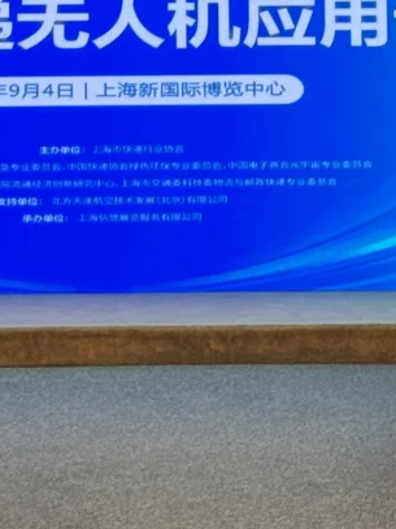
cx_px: 165
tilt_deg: +3.8
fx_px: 2594
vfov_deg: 11.4
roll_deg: +0.4
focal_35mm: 170
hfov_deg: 8.7
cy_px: -126
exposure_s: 1/50
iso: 125
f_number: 1.78
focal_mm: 6.76
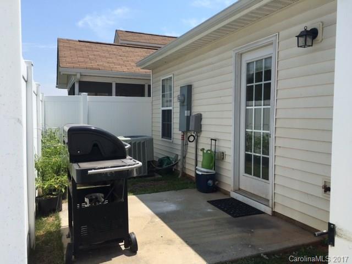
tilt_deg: -1.9
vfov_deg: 48.2
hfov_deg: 61.7
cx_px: 176
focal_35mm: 29
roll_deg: -1.1
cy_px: 132
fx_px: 295
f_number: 2.2
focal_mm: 4.15
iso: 25
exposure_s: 1/1672
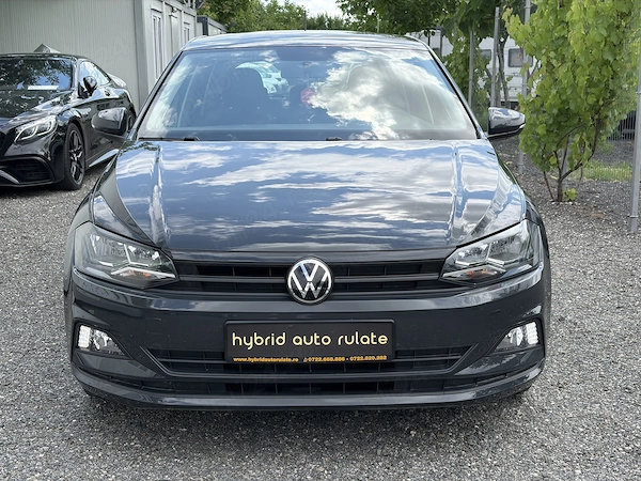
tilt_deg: -9.7
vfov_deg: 28.0
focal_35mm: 52
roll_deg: +0.9
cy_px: 240
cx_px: 320
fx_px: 963
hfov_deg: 36.8
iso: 40
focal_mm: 5.96
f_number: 1.6
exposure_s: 1/1626
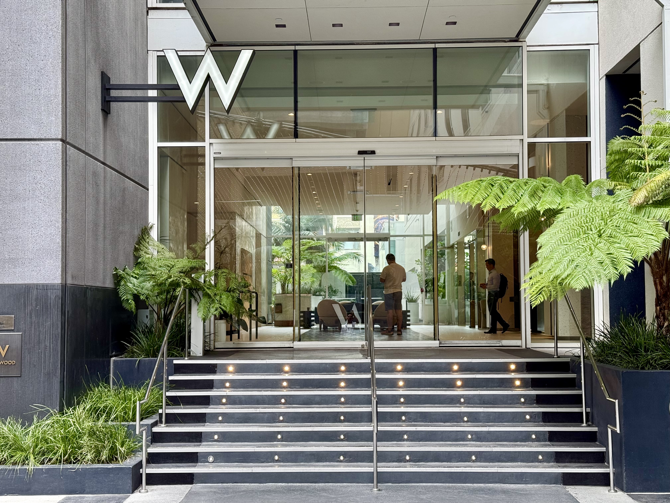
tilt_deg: +3.7
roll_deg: +0.3
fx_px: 929
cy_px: 252
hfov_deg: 39.7
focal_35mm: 48
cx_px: 335
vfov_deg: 30.3
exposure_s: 1/156
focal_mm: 6.76
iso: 64
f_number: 1.78
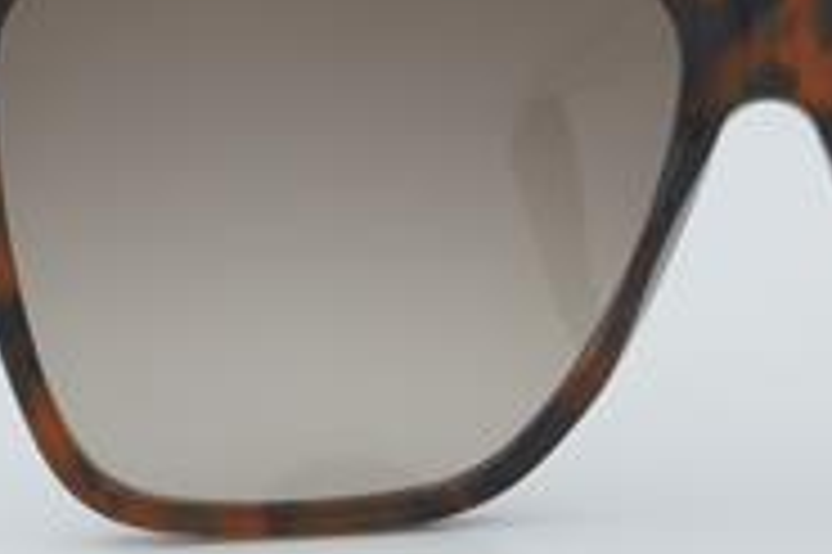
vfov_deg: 7.7
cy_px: 158
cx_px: 765
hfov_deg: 11.5
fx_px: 4112
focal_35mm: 178
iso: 100
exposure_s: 1/4
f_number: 32
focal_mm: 55
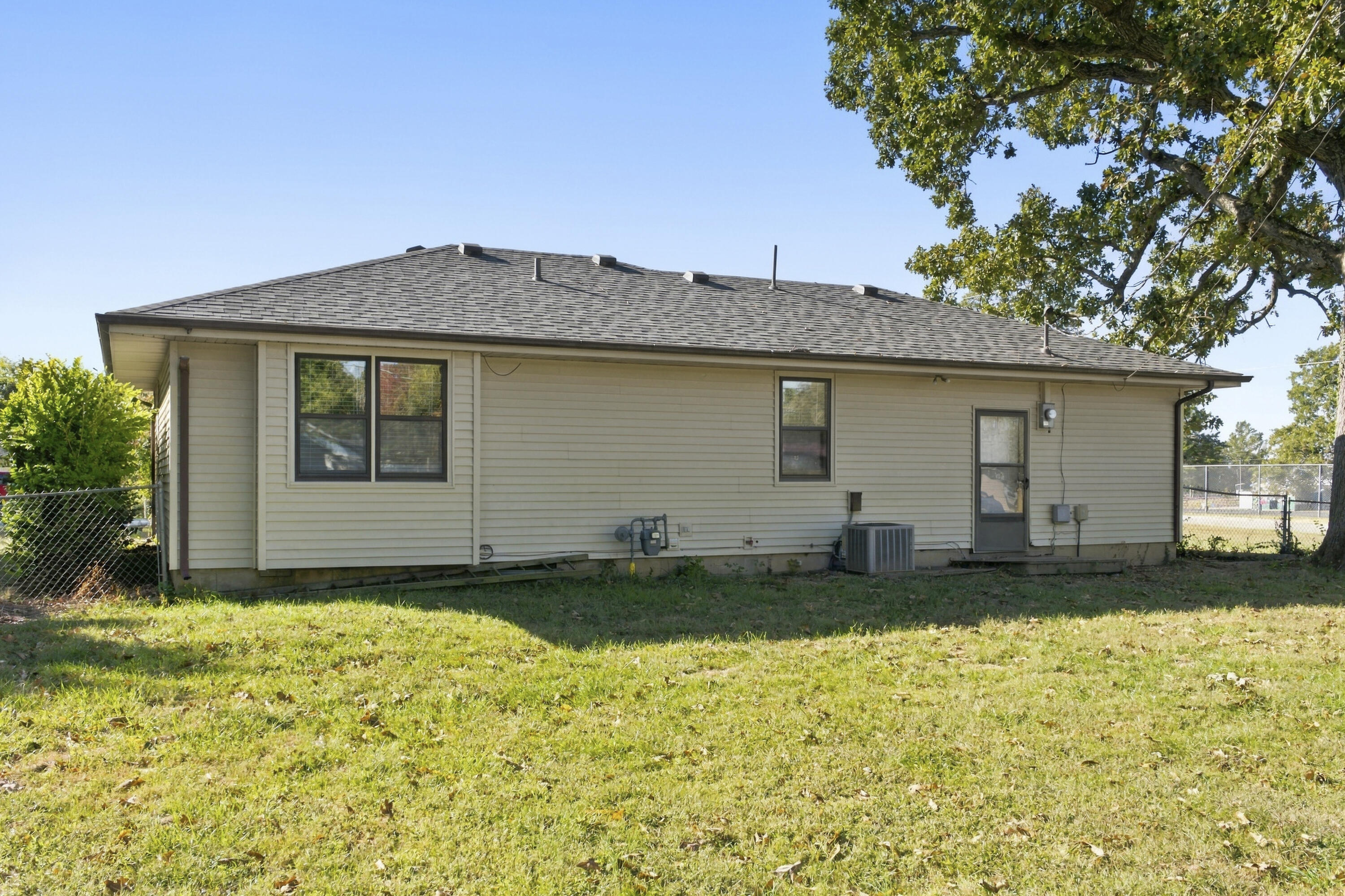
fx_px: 1121
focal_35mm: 30
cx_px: 672
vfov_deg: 43.6
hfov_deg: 61.9
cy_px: 448
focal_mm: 20
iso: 160
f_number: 9
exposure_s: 1/160
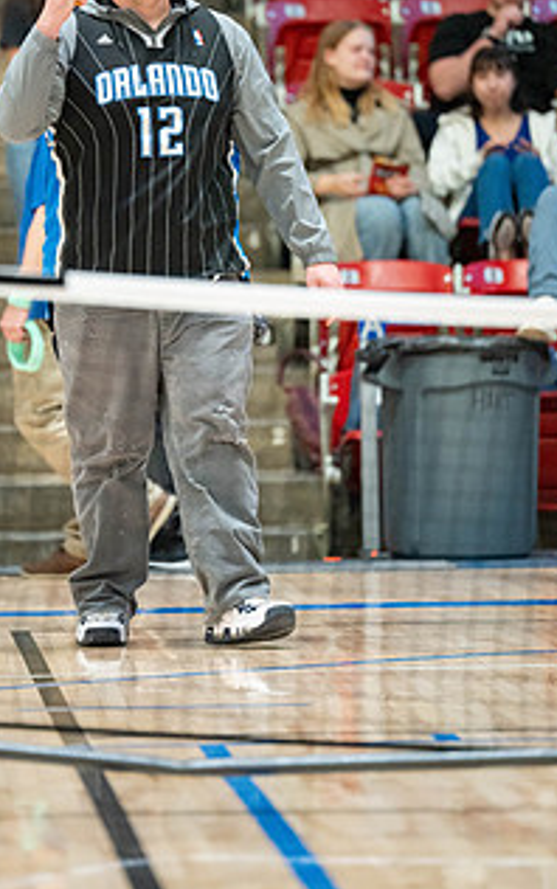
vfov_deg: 7.2
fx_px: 7031
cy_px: 267
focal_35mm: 290
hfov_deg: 4.5
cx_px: 188
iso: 3200
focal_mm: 200
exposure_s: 1/320
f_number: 2.8
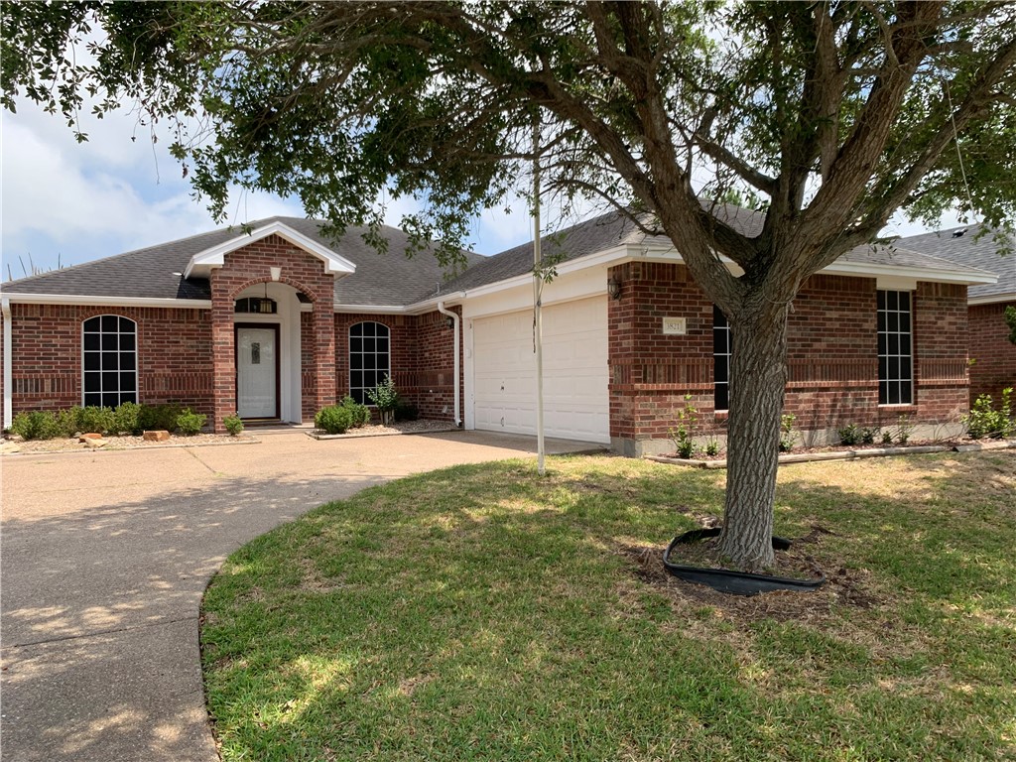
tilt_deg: +1.8
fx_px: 763
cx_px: 508
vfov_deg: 53.1
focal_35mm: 26
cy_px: 381
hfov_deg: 67.3
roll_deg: +0.4
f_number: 1.8
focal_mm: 4.25
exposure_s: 1/1368
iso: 25
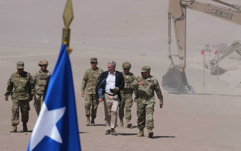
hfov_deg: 6.8
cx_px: 121
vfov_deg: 4.3
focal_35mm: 307
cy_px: 78
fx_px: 2017
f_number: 14
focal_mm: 200
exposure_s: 1/800
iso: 400
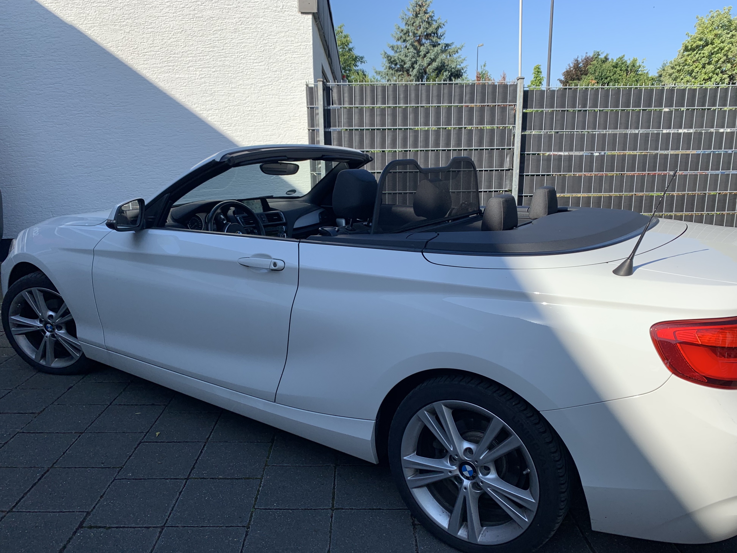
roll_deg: +0.6
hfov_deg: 65.3
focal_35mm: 27
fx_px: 575
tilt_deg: -12.1
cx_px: 370
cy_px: 283
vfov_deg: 51.3
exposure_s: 1/1468
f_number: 1.8
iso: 25
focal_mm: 4.25
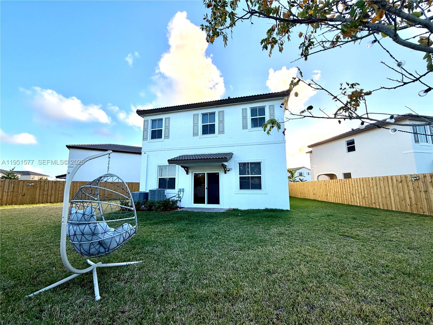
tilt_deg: +7.9
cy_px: 162
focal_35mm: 14
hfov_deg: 102.1
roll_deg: +0.1
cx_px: 216
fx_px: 175
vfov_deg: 85.7
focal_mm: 2.22
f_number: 2.2
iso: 40
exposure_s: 1/770
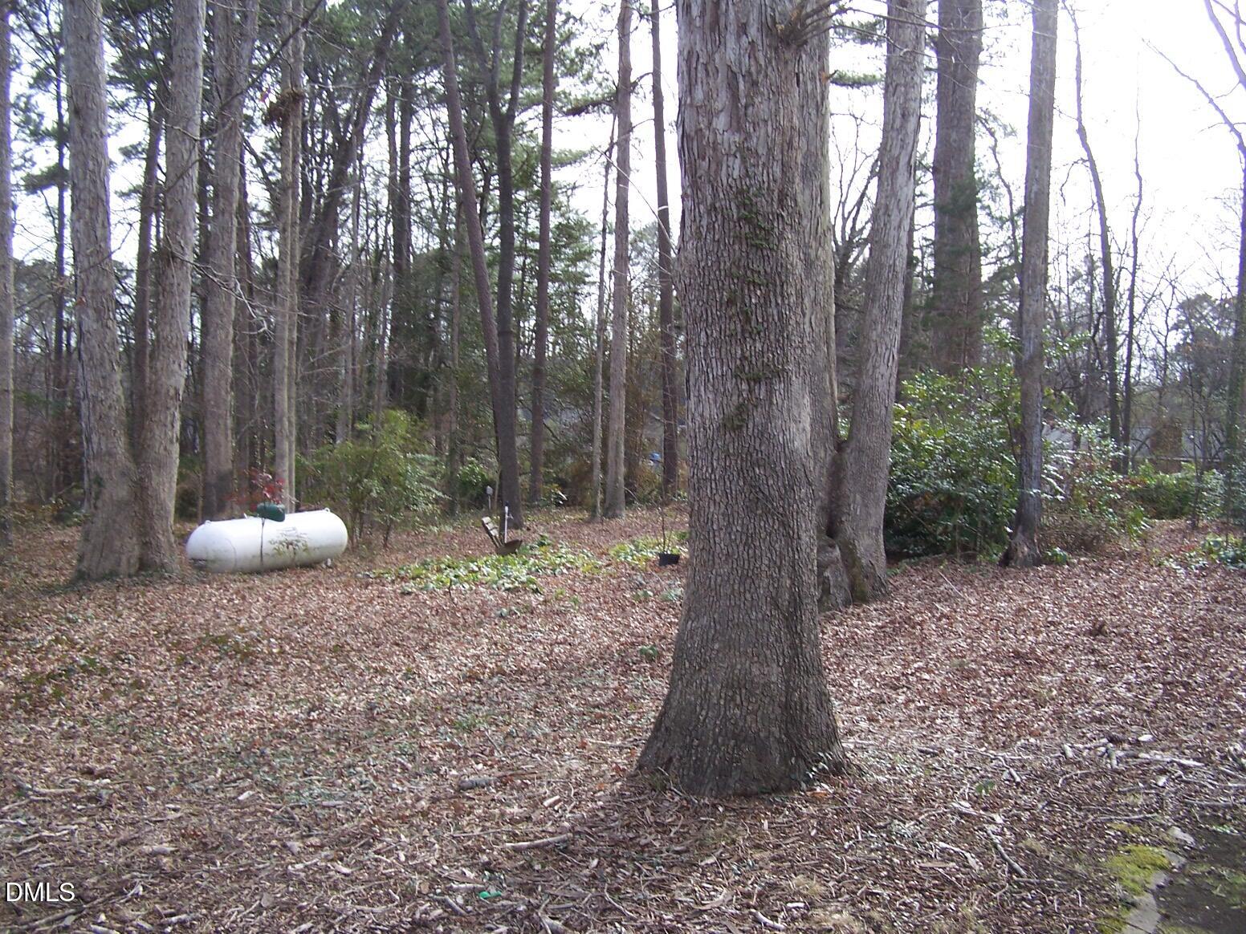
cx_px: 623
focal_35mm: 38
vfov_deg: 37.7
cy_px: 467
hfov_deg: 49.0
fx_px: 1368
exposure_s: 1/250
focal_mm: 6.3
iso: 80
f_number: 2.8
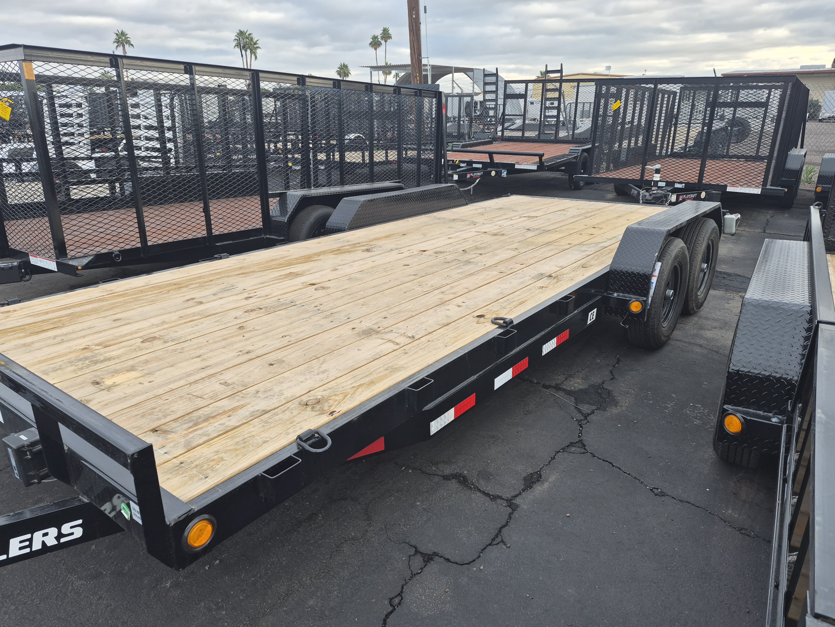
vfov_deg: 58.9
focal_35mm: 23
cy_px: 314
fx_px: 555
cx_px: 418
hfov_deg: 73.9
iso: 80
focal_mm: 5.4
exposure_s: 1/760
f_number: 1.8
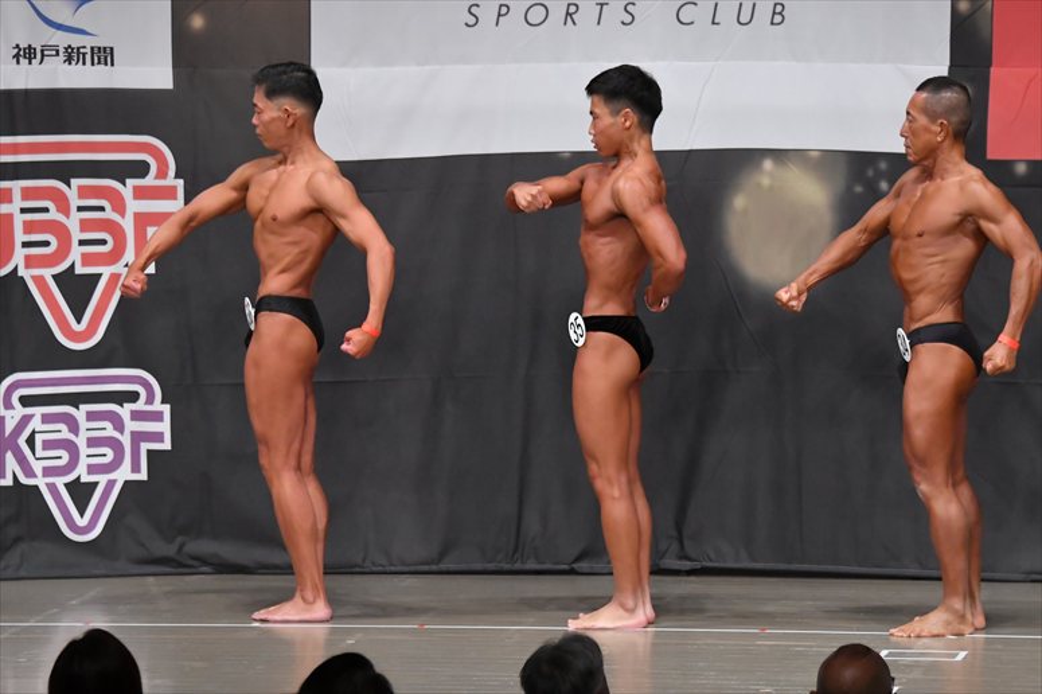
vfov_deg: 6.3
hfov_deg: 9.5
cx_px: 521
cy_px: 347
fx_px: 6278
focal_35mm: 217
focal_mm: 145
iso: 5000
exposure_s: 1/400
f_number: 5.6
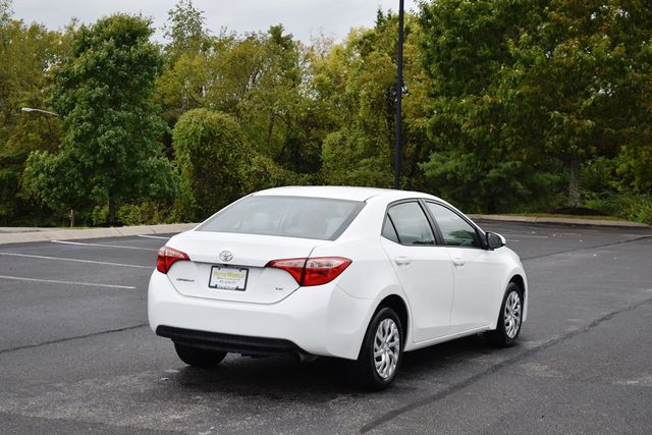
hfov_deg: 29.9
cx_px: 326
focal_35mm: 68
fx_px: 1223
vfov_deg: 20.2
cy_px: 218
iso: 400
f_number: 5
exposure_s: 1/250
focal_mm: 45
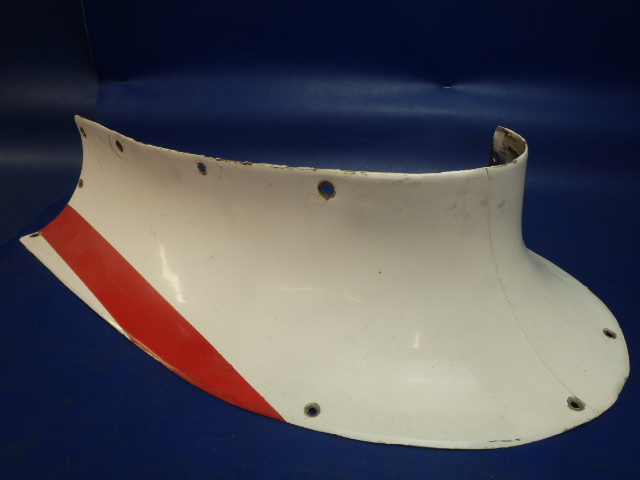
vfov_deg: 49.7
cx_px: 320
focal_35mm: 28
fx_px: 518
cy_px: 240
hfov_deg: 63.4
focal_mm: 5
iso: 160
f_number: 3.9
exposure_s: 1/60
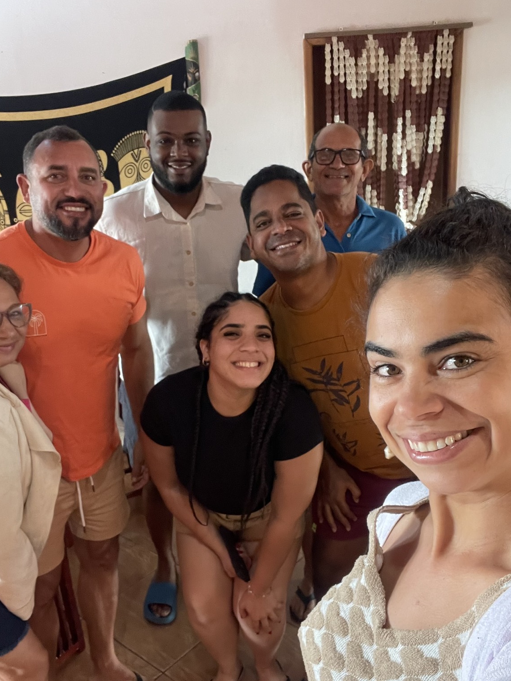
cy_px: 361
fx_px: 650
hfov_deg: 42.9
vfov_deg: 55.3
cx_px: 233
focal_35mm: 33
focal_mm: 2.71
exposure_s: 1/40
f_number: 2.2
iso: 320
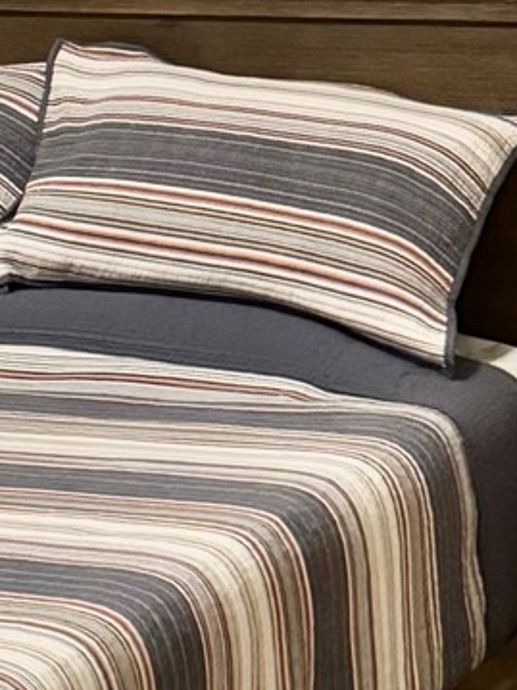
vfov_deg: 14.2
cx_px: -281
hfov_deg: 10.4
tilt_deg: -5.5
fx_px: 2730
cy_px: 31
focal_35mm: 137
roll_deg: +1.5
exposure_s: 1/60
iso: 800
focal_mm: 6.76
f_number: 1.78
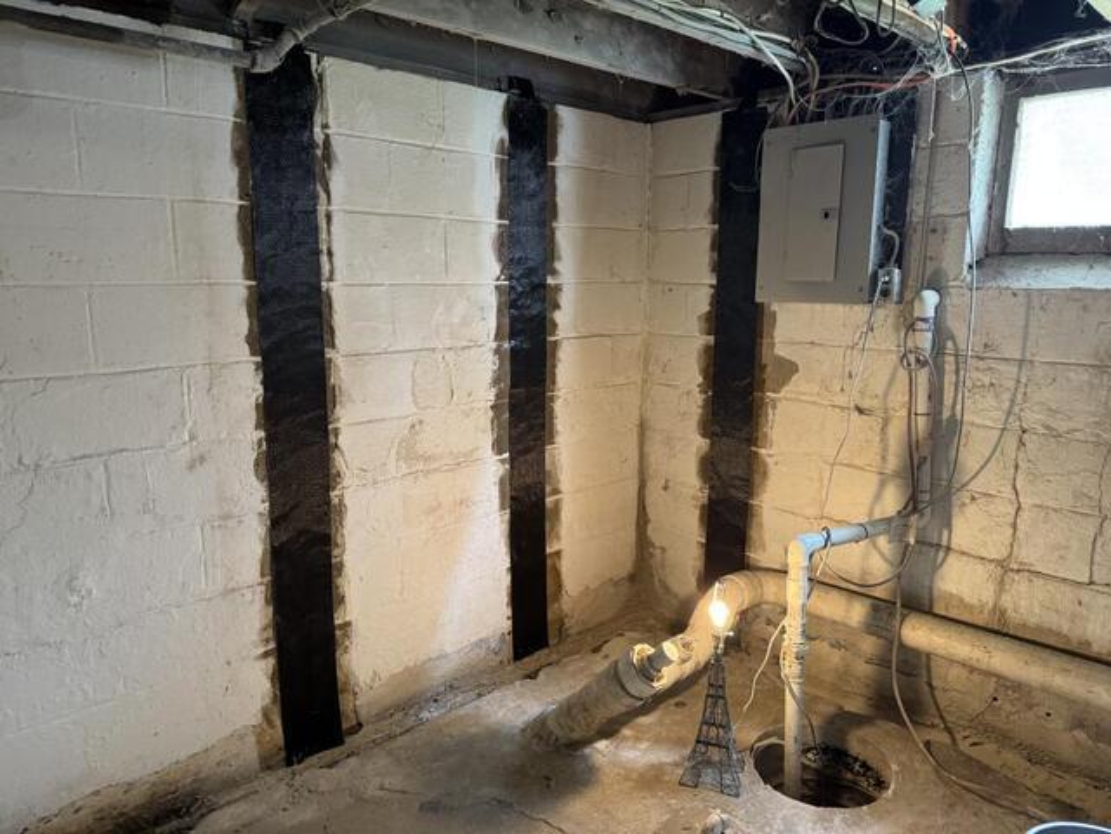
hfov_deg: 71.6
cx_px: 556
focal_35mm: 24
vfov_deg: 56.8
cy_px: 417
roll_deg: +1.4
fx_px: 770
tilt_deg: -11.2
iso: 400
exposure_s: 1/60
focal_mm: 6.76
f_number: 1.78
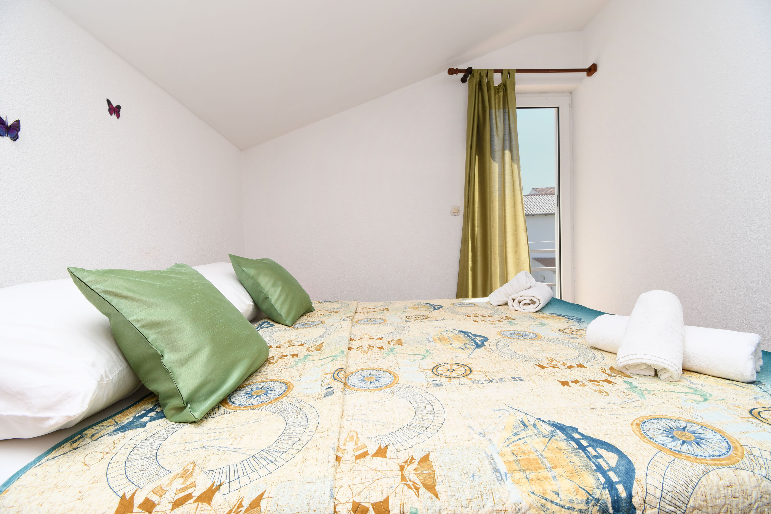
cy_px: 257
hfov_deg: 100.4
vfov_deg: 77.3
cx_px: 386
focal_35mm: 15
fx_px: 321
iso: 100
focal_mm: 10
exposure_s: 1/100
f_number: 9
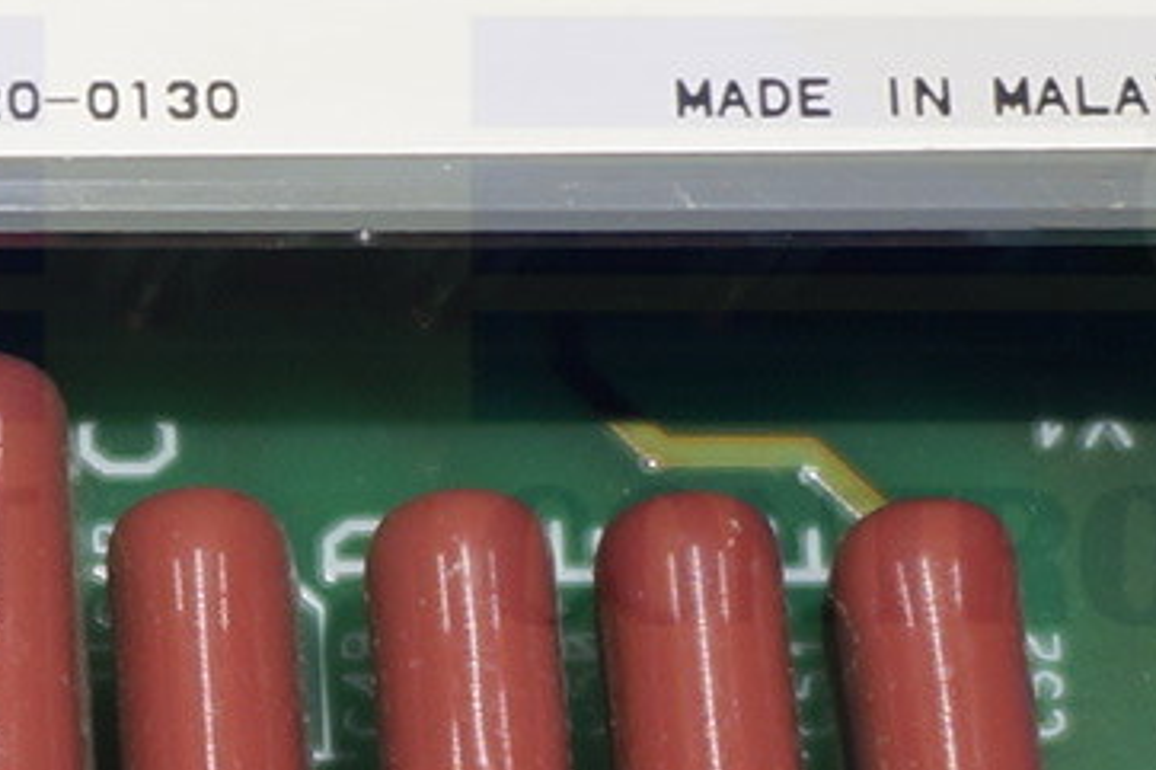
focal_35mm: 243
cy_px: 732
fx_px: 7799
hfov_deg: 8.1
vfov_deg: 5.6
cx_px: -993
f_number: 4.5
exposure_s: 1/60
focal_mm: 24
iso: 100
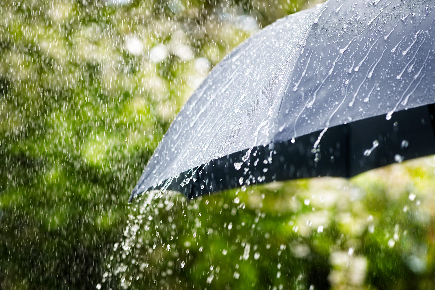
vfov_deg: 16.1
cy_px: 145
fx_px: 1027
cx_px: 218
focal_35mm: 85
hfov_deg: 23.9
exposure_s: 1/400
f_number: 3.2
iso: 100
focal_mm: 85
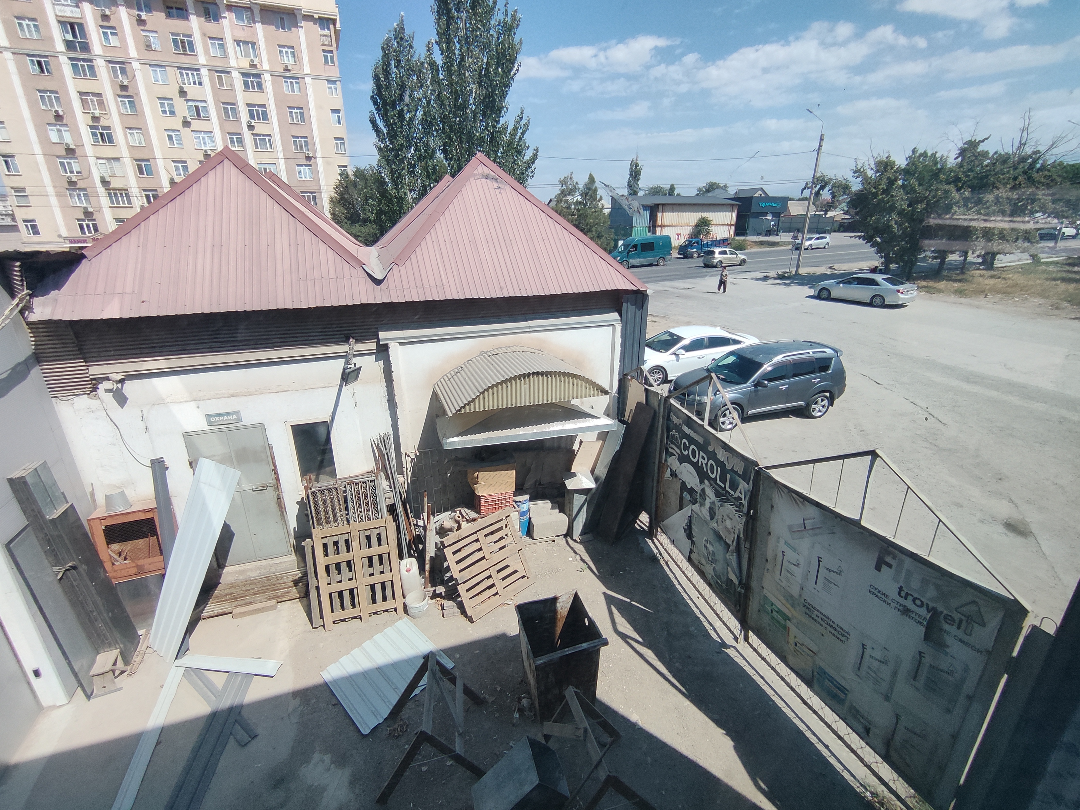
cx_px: 540
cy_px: 405
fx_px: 499
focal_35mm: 16
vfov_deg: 78.1
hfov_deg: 94.5
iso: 57
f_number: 2.2
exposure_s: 1/1434
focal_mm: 1.65
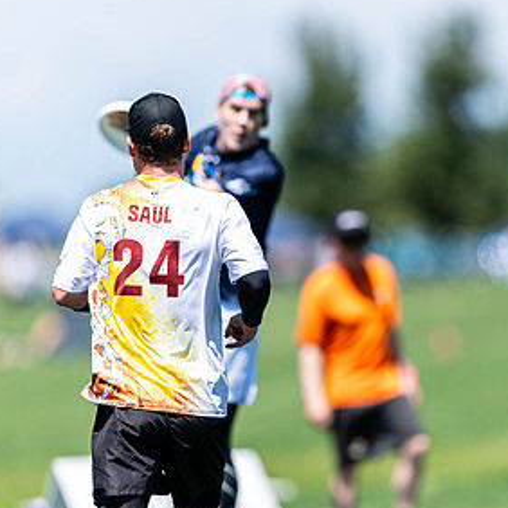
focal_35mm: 700
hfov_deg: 2.5
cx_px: 308
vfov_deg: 2.5
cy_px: 293
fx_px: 11622
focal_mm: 400
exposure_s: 1/1250
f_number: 2.8
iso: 100
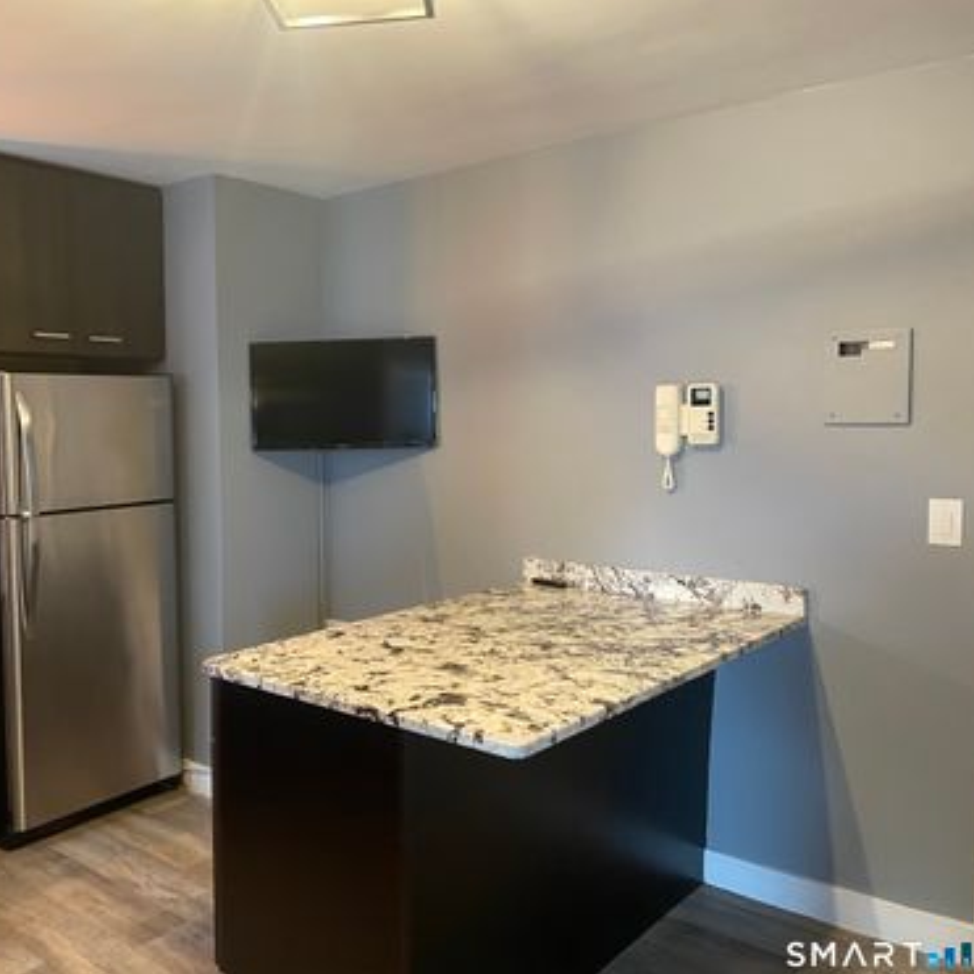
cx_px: 326
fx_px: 987
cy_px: 484
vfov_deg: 52.5
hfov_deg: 51.6
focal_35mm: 31
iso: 500
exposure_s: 1/60
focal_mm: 4.2
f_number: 1.6
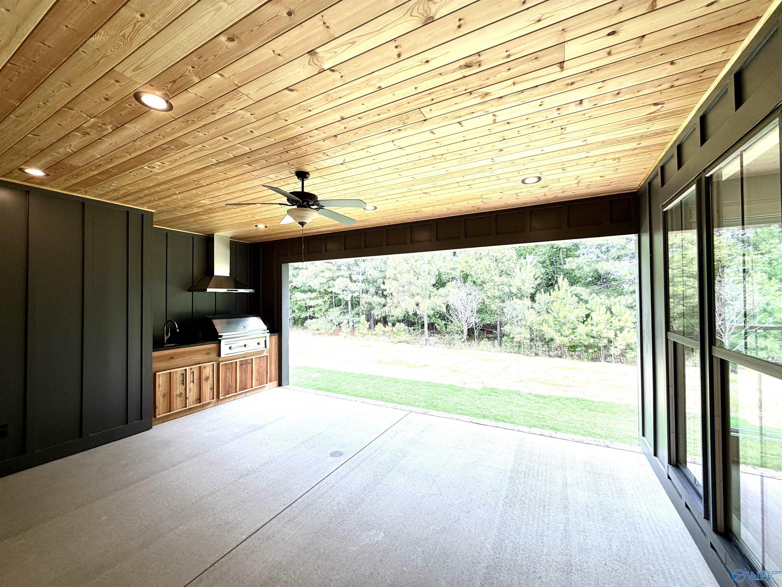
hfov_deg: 102.1
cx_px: 391
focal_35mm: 14
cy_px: 294
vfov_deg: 85.7
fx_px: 316
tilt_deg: +0.7
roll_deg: +0.4
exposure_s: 1/158
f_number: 2.2
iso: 40
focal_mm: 2.22
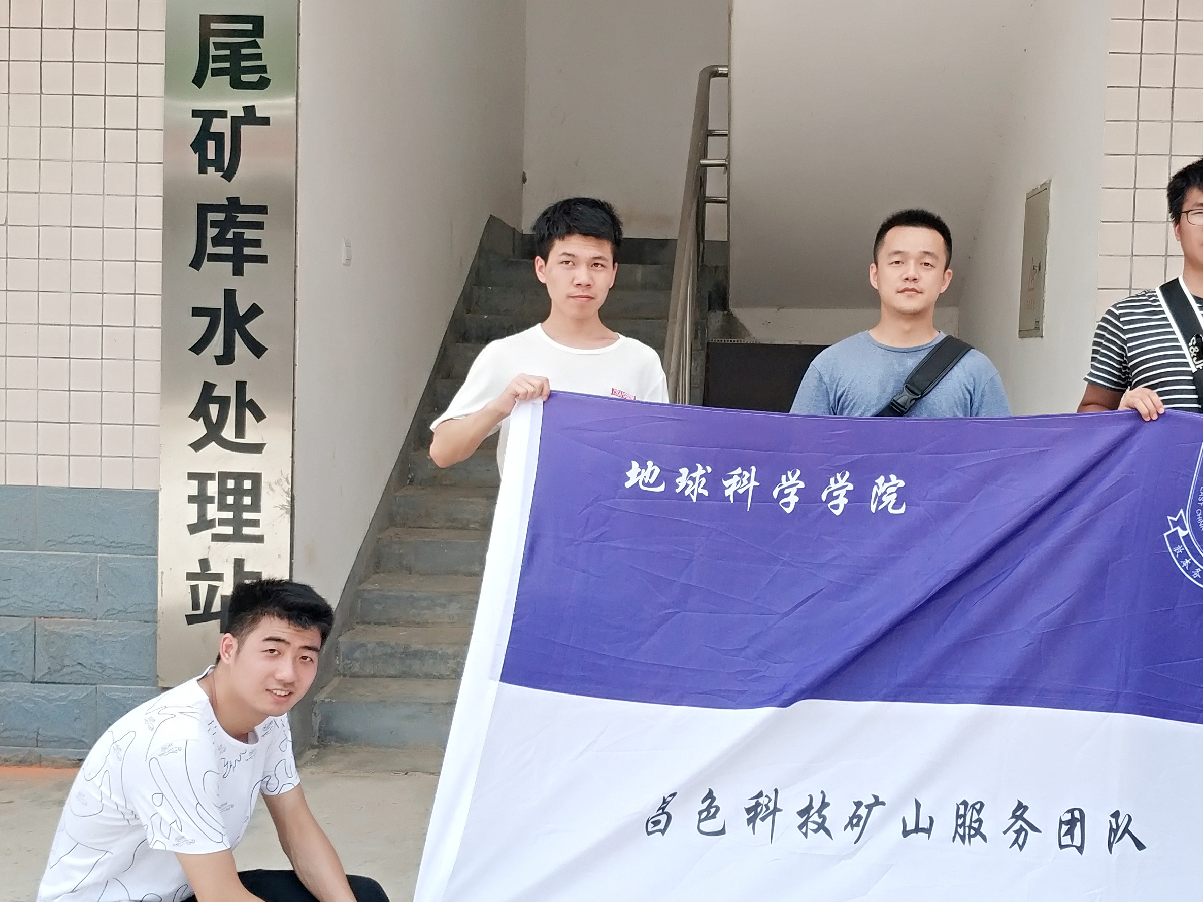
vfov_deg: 27.0
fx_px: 1877
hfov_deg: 35.5
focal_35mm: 54
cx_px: 663
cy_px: 439
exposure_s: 1/631
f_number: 2
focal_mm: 4.5
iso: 100
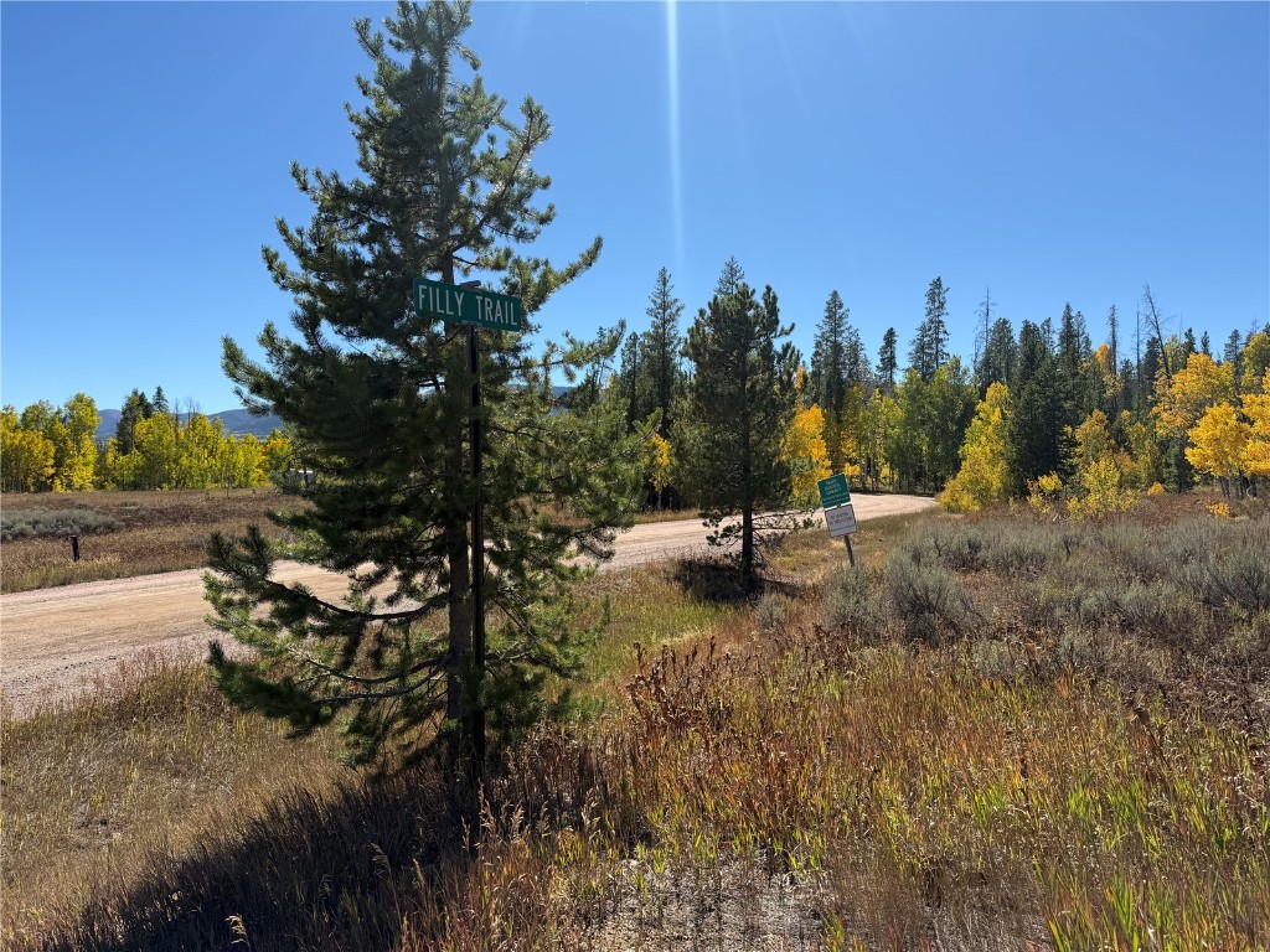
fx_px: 881
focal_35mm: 24
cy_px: 476
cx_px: 635
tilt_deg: -0.5
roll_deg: -0.5
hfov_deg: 71.6
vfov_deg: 56.8
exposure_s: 1/3953
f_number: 1.78
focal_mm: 6.76
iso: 80
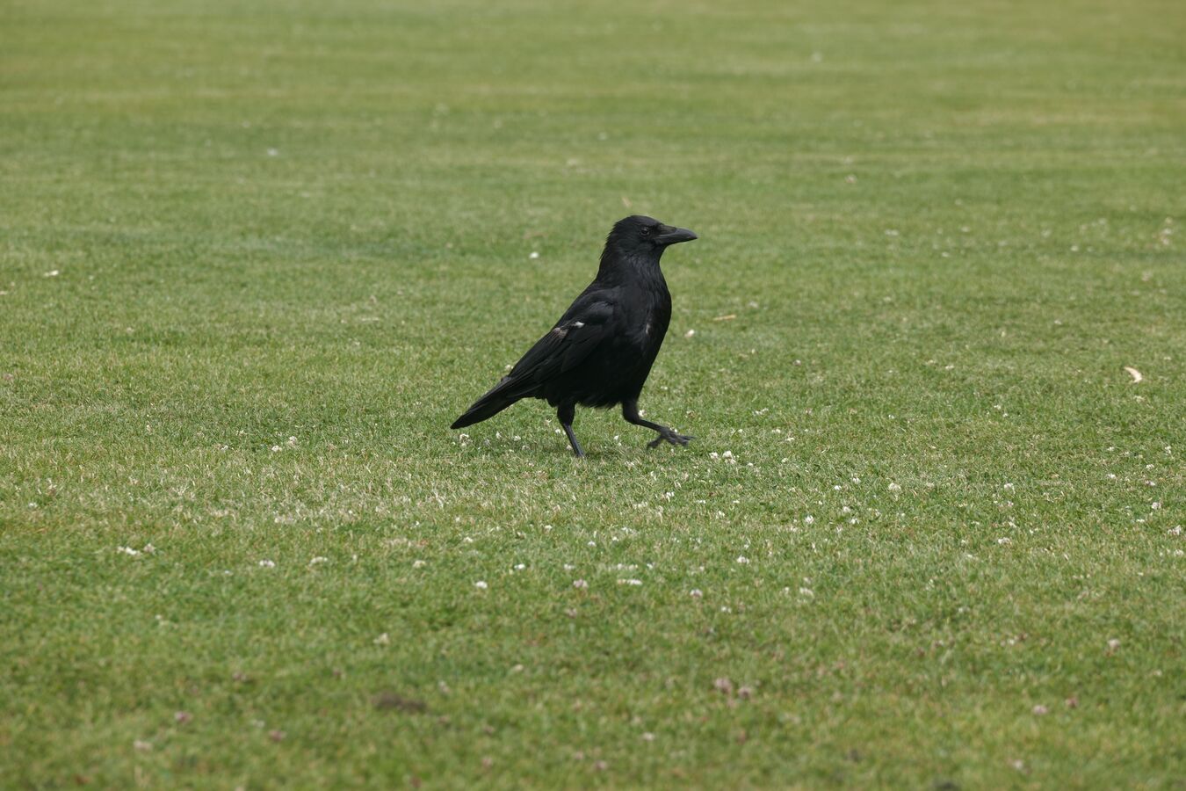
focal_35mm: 200
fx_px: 6588
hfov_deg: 10.3
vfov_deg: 6.9
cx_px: 593
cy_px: 396
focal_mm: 200
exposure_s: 1/320
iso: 400
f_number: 11
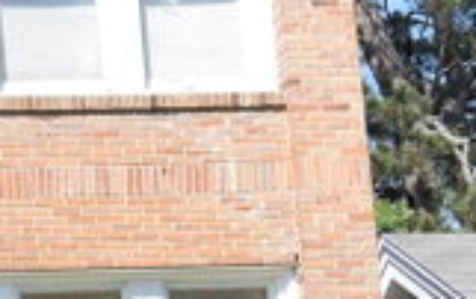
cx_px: -352
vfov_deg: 6.6
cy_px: 534
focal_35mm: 194
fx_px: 2519
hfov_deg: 10.2
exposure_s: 1/320
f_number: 13
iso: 500
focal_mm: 20
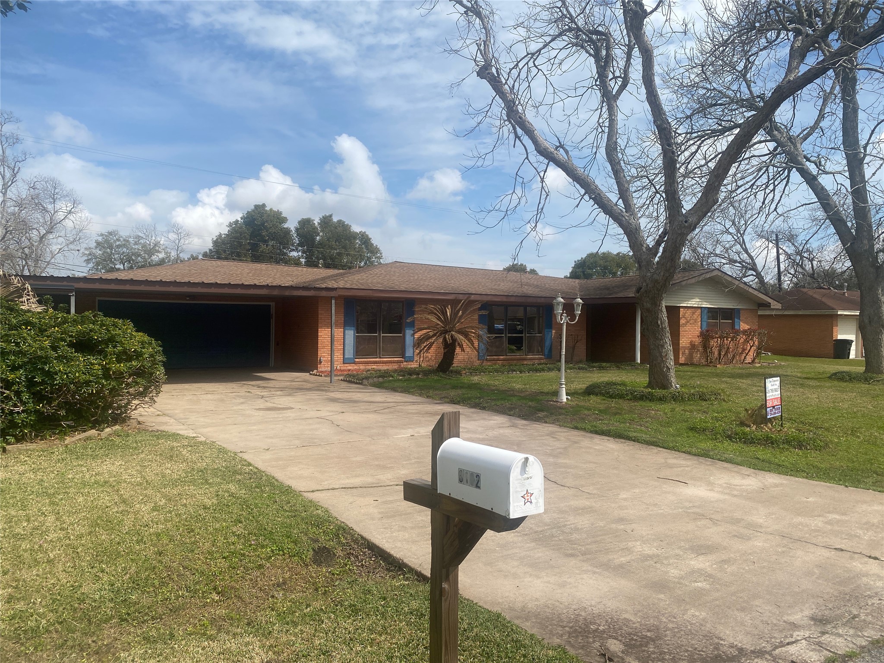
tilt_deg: -2.5
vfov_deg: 53.1
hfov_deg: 67.3
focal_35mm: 26
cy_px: 332
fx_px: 664
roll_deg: -1.3
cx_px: 442
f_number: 1.8
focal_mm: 4.25
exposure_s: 1/3846
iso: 32
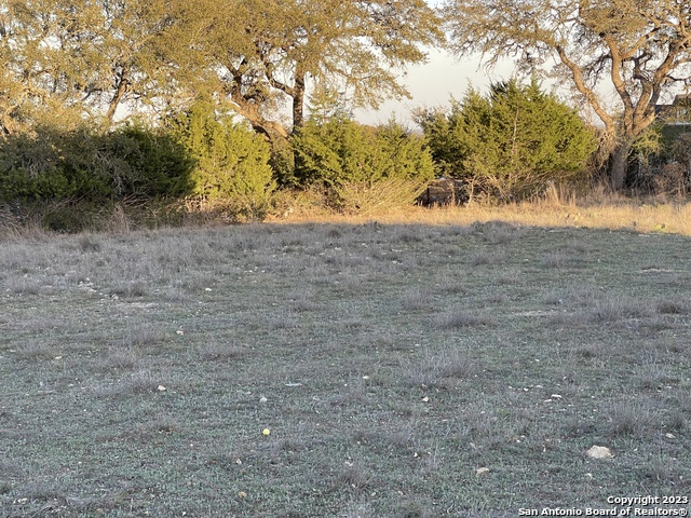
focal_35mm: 64
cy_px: 259
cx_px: 346
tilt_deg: -5.6
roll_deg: +1.3
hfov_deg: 30.3
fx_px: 1278
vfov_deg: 22.9
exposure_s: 1/177
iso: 20
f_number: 2.2
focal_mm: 7.5
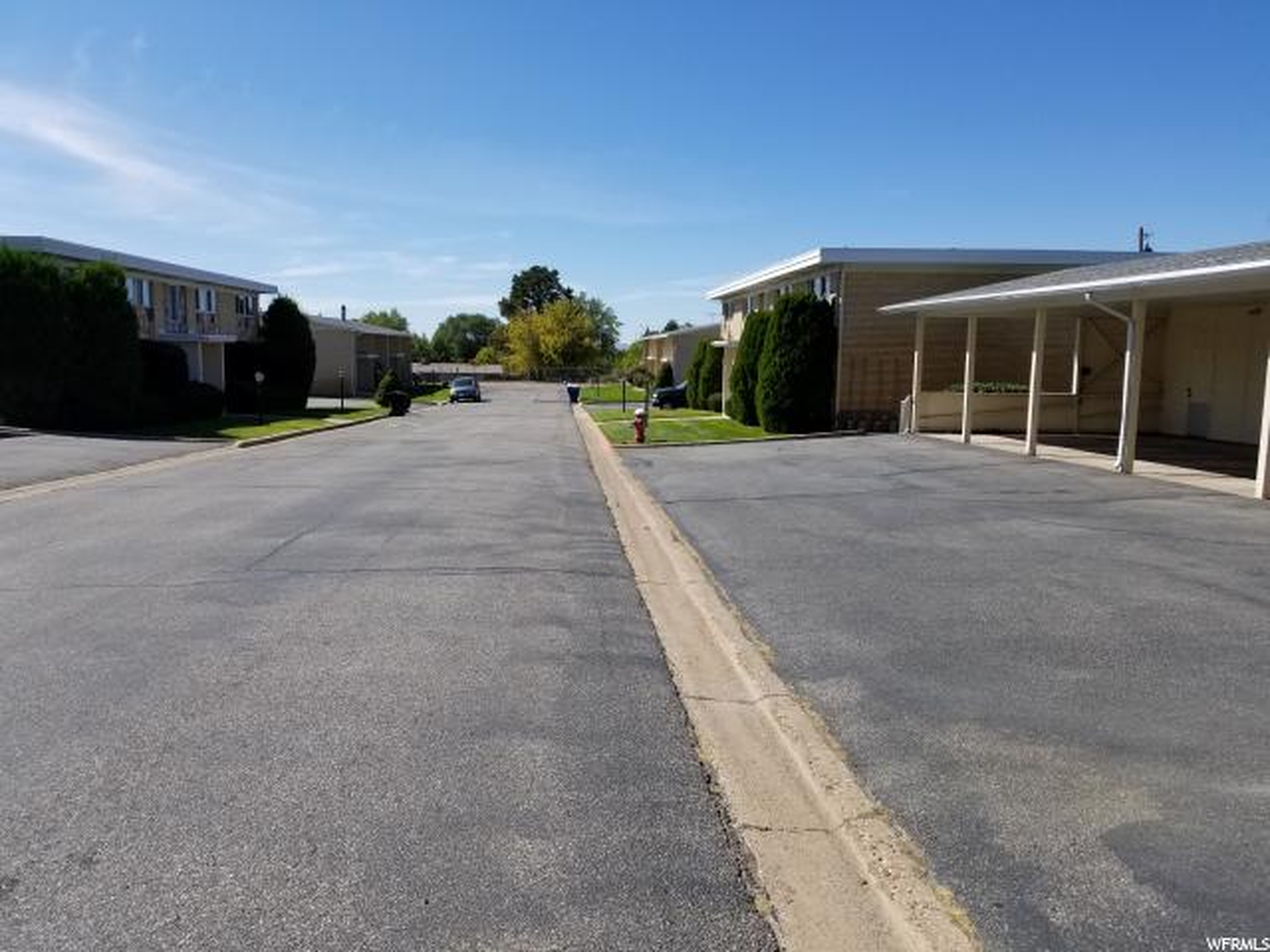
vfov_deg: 53.1
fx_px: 954
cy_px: 476
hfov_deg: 67.3
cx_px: 635
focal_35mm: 26
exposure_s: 1/3184
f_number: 1.7
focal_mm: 4.25
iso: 50
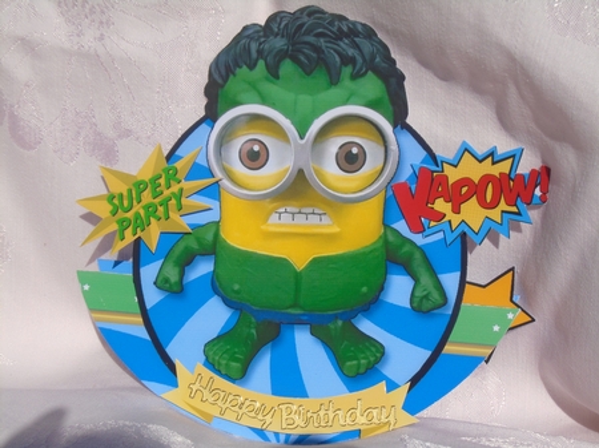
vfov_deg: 21.6
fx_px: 1176
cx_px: 300
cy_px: 224
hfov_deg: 28.6
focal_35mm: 68
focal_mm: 12
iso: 100
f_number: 13.8
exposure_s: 1/200
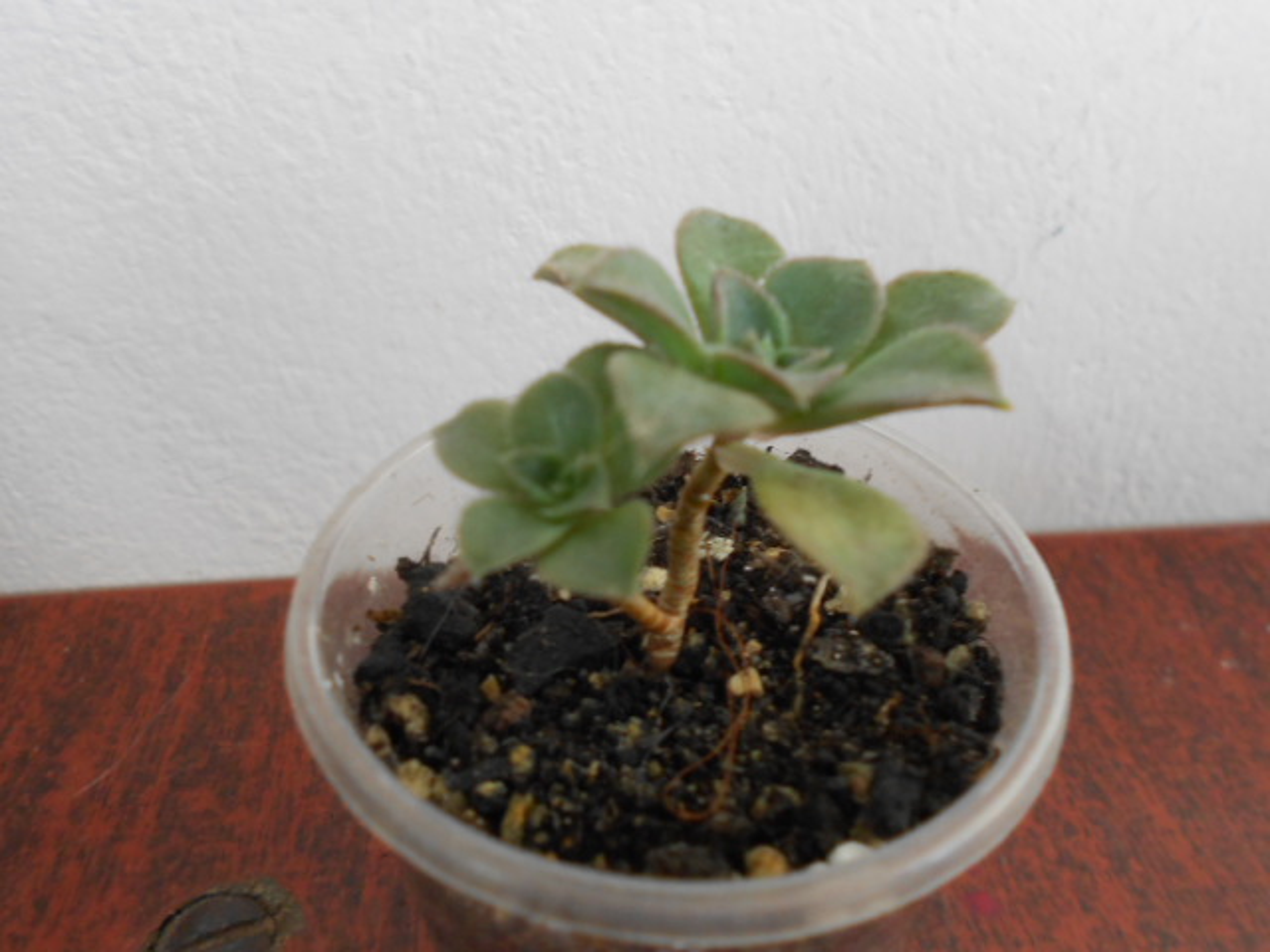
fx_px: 1064
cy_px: 476
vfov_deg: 48.2
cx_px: 635
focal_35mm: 29
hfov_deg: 61.7
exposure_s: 1/30
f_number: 3.4
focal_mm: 5.3
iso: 200
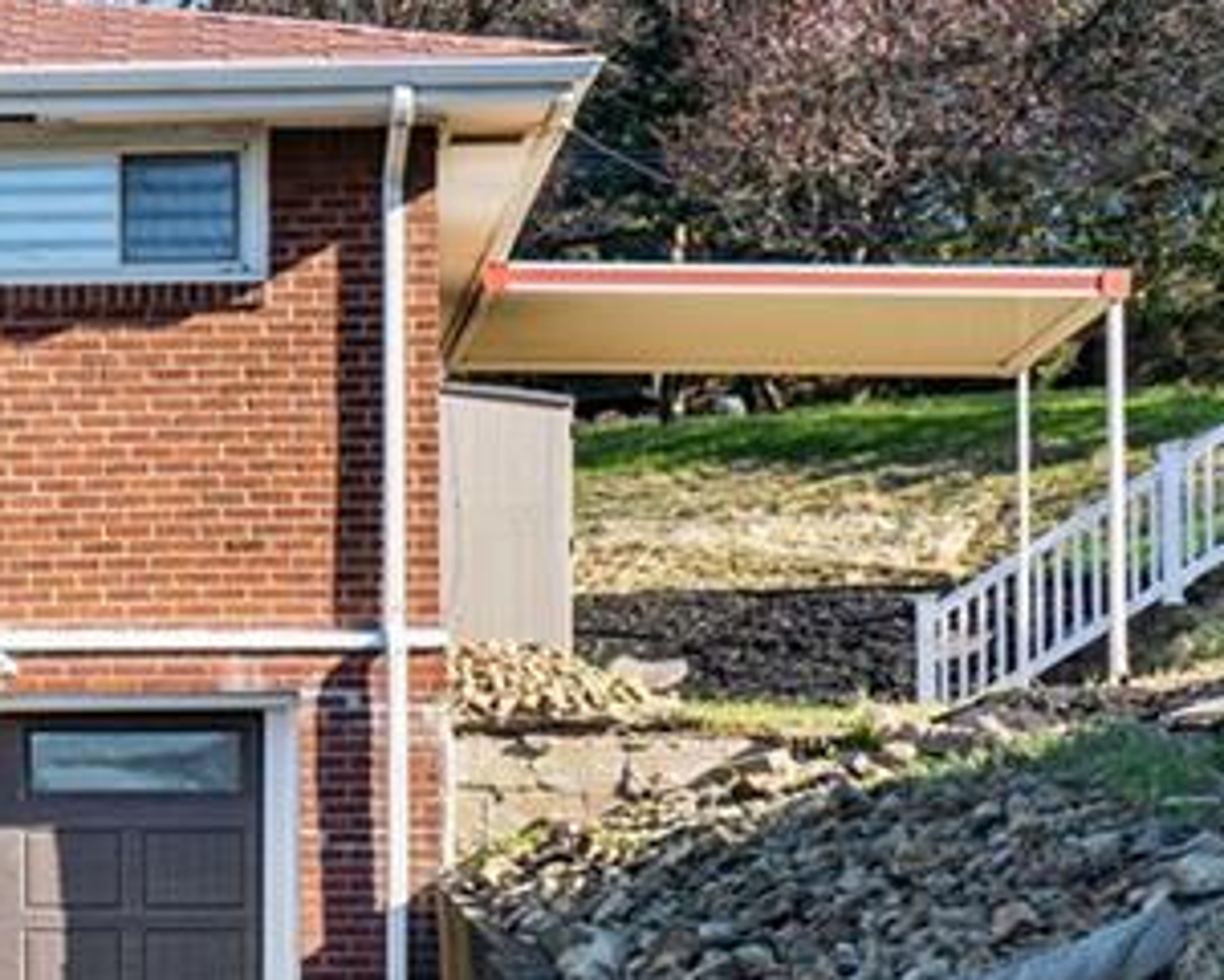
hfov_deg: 13.6
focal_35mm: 134
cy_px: 821
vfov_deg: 11.5
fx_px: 4856
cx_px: -569
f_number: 8
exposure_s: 1/200
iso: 125
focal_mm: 42
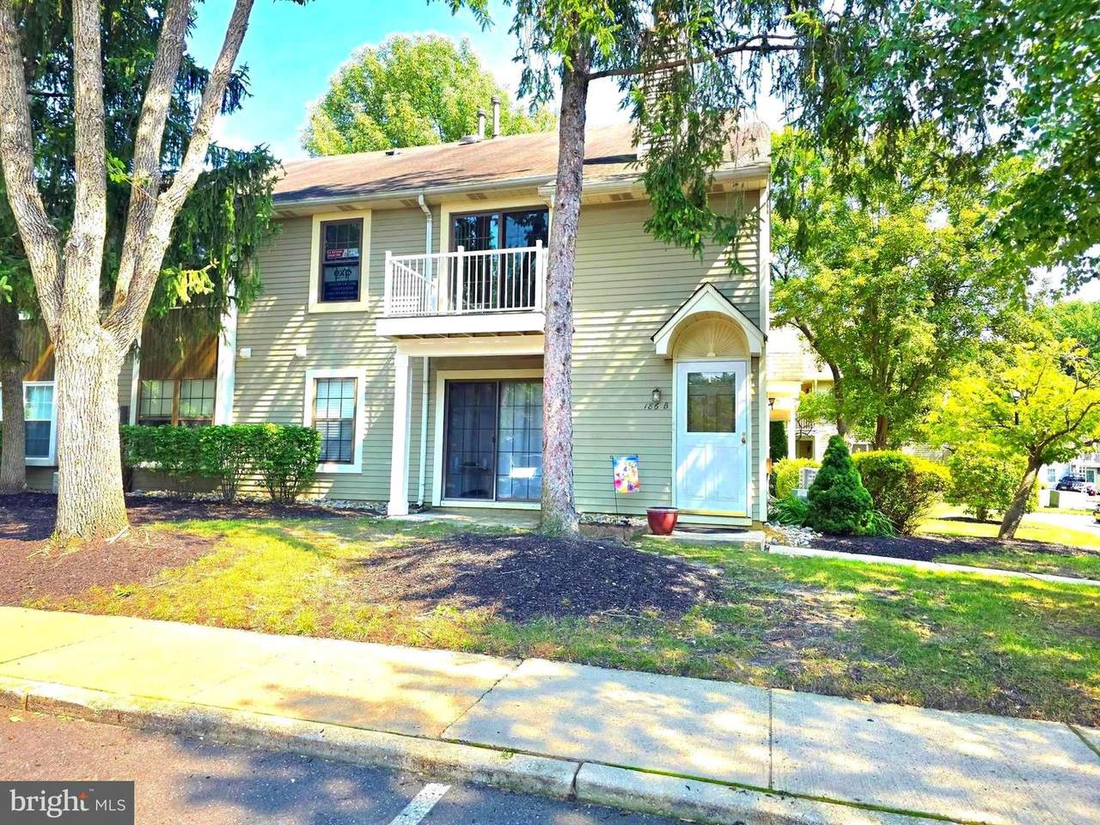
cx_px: 550
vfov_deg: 58.9
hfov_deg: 73.9
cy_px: 412
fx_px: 731
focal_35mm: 23
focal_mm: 6.3
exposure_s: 1/2000
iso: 80
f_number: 1.7
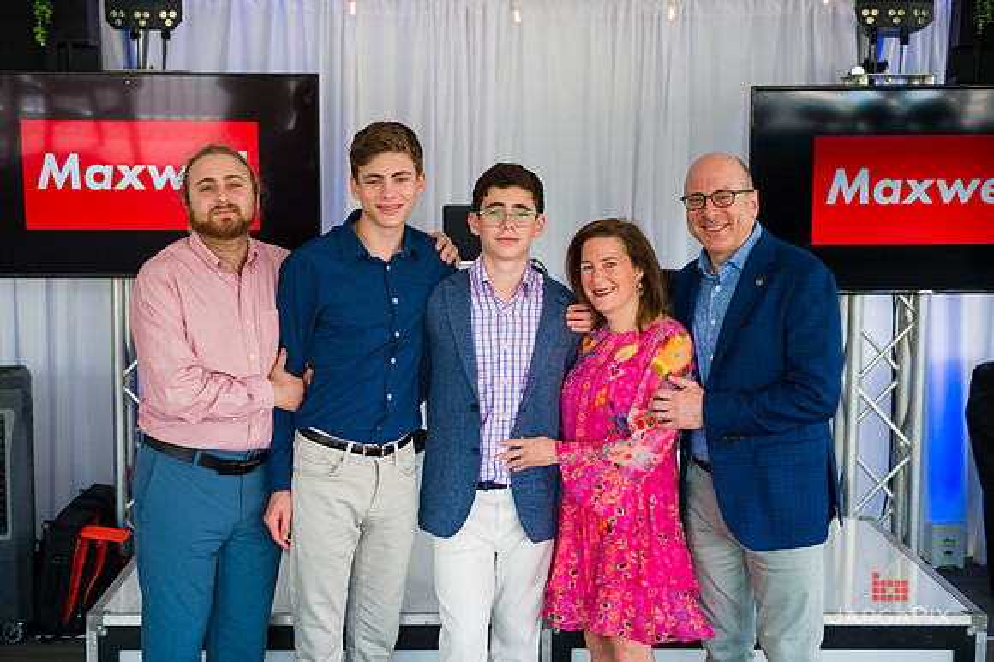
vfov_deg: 23.4
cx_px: 497
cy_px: 331
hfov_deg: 34.5
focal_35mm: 58
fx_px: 1600
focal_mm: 58
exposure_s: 1/500
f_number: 3.5
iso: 500
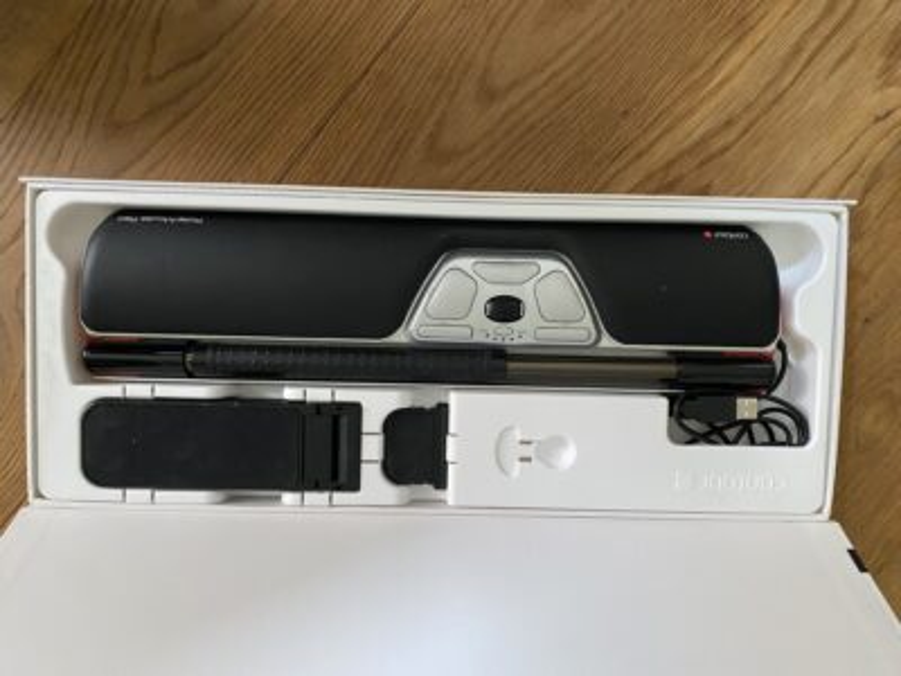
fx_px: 677
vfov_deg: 53.1
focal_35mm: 26
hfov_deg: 67.3
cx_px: 450
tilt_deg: -86.8
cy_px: 338
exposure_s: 1/60
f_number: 1.8
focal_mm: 4.25
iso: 400
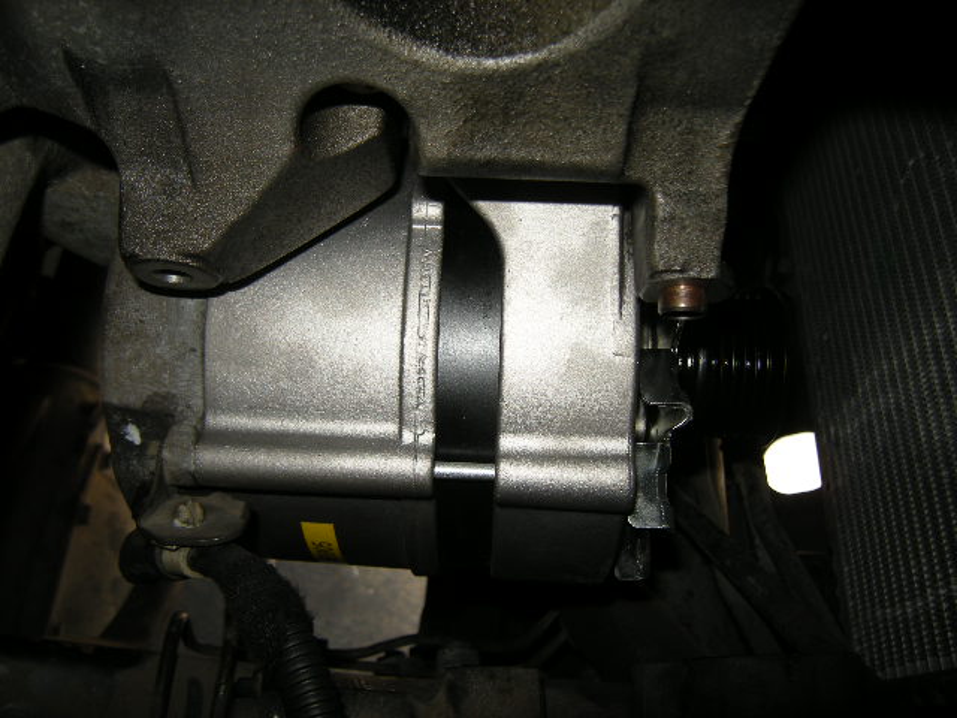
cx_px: 478
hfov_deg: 63.4
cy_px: 359
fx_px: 774
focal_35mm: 28
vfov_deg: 49.7
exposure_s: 1/60
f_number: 2.8
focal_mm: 4.7
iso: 64
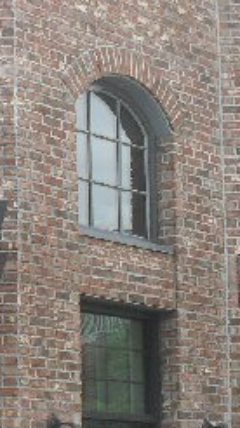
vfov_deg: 17.2
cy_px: 350
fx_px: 1406
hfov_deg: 9.4
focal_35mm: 124
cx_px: -143
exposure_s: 1/350
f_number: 3.2
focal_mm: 6.3
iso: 100
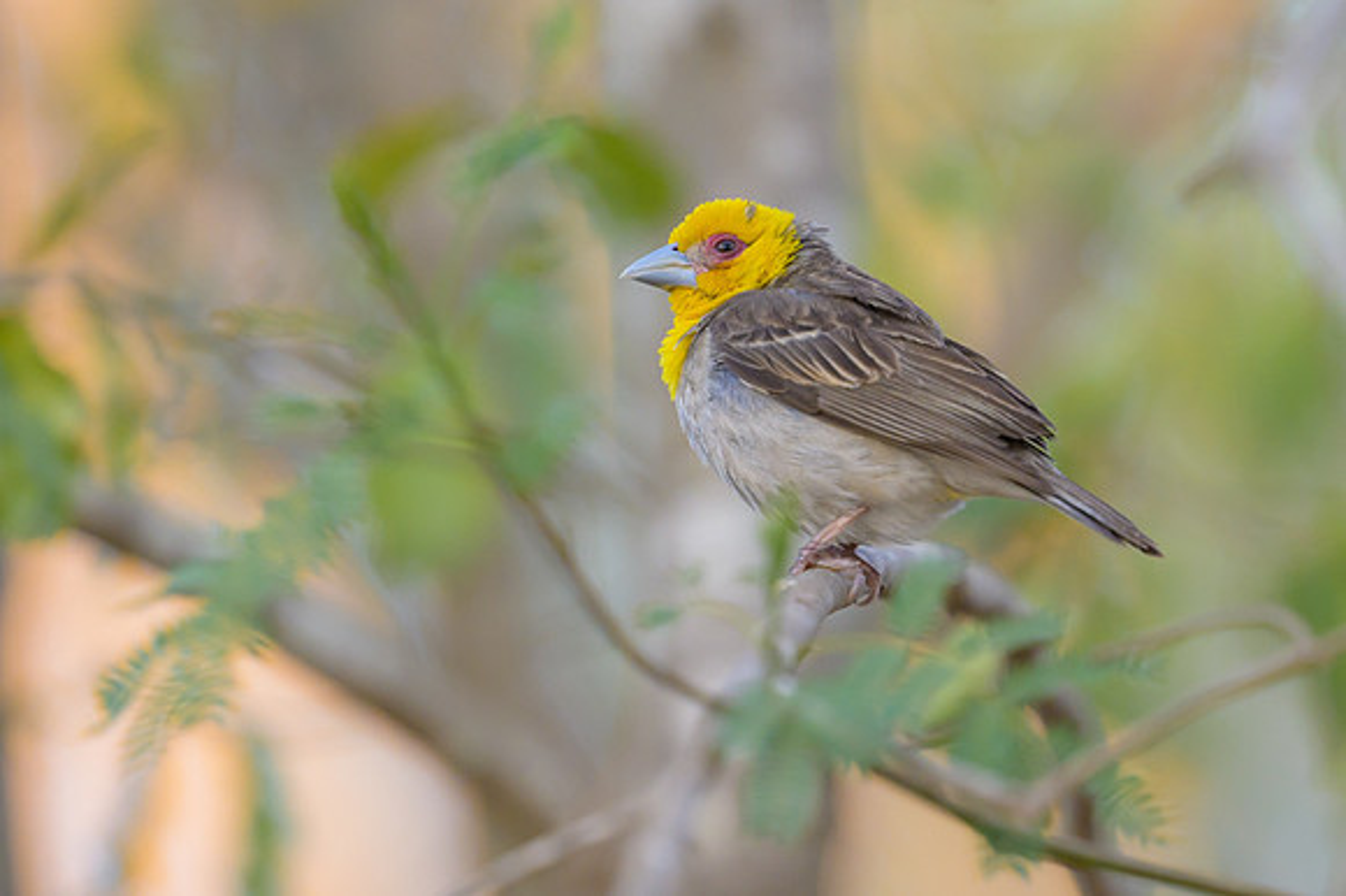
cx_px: 709
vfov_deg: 1.7
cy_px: 314
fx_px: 30460
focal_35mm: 815
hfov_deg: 2.5
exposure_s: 1/1250
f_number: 2.8
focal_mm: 400
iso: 900
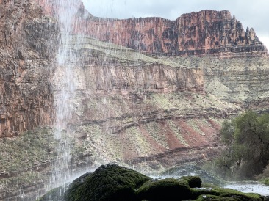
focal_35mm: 52
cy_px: 100
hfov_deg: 36.8
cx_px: 134
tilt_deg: +8.4
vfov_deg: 28.0
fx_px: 404
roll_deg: +0.2
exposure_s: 1/131
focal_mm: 6
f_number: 2.4
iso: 16
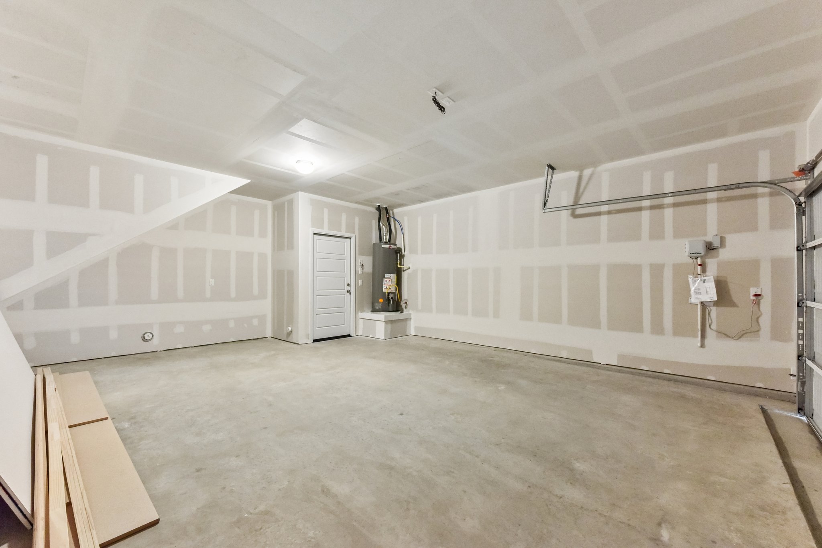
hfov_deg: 104.3
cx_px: 411
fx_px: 320
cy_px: 274
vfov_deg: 81.2
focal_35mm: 14
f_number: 8
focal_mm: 14
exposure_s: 1/15
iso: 5600
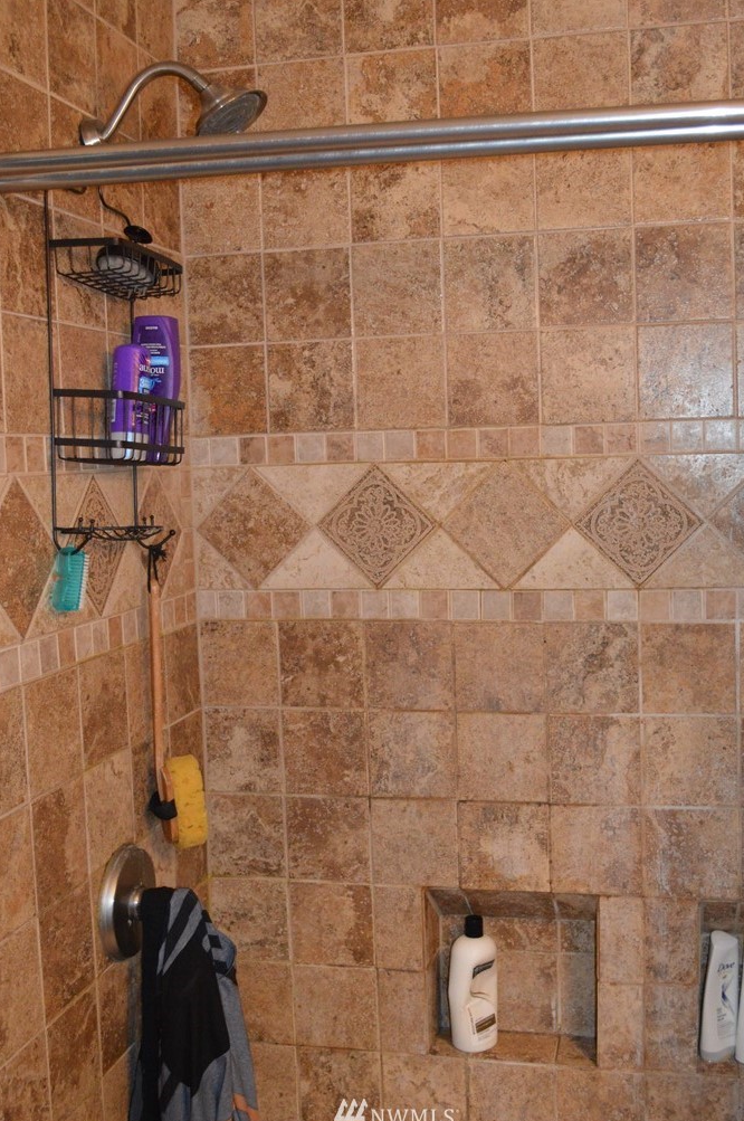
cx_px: 397
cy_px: 547
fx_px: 1212
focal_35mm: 39
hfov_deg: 34.1
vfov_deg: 49.6
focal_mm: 24
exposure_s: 1/60
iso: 3200
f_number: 4
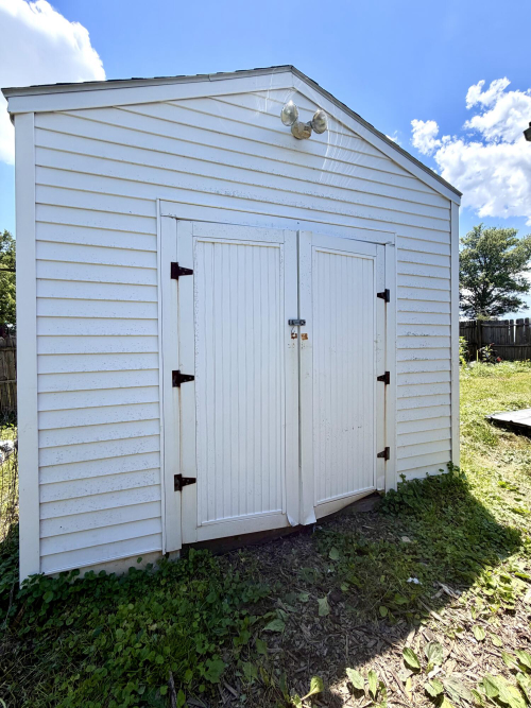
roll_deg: +0.3
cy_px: 354
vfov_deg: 102.1
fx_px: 286
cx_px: 266
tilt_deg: -0.3
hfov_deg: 85.7
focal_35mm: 14
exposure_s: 1/770
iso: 32
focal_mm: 2.22
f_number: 2.2
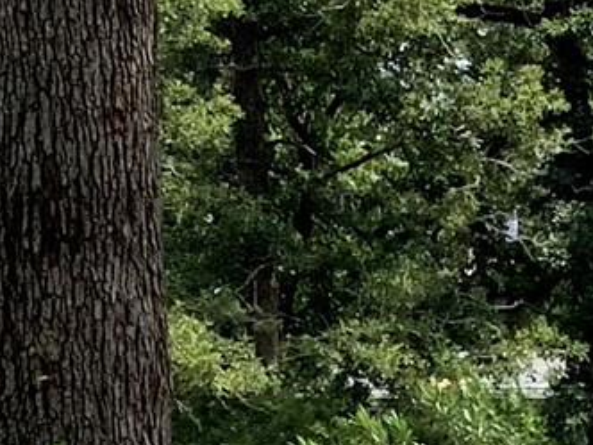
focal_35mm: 191
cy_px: 684
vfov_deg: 7.6
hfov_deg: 9.8
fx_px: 3272
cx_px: 1115
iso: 25
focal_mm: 3.3
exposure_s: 1/586
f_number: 2.4
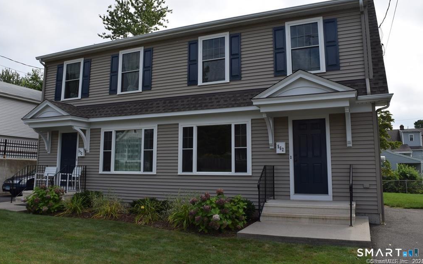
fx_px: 323
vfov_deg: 44.5
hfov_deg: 66.5
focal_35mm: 28
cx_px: 212
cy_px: 122
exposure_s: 1/320
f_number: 9
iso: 200
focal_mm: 18
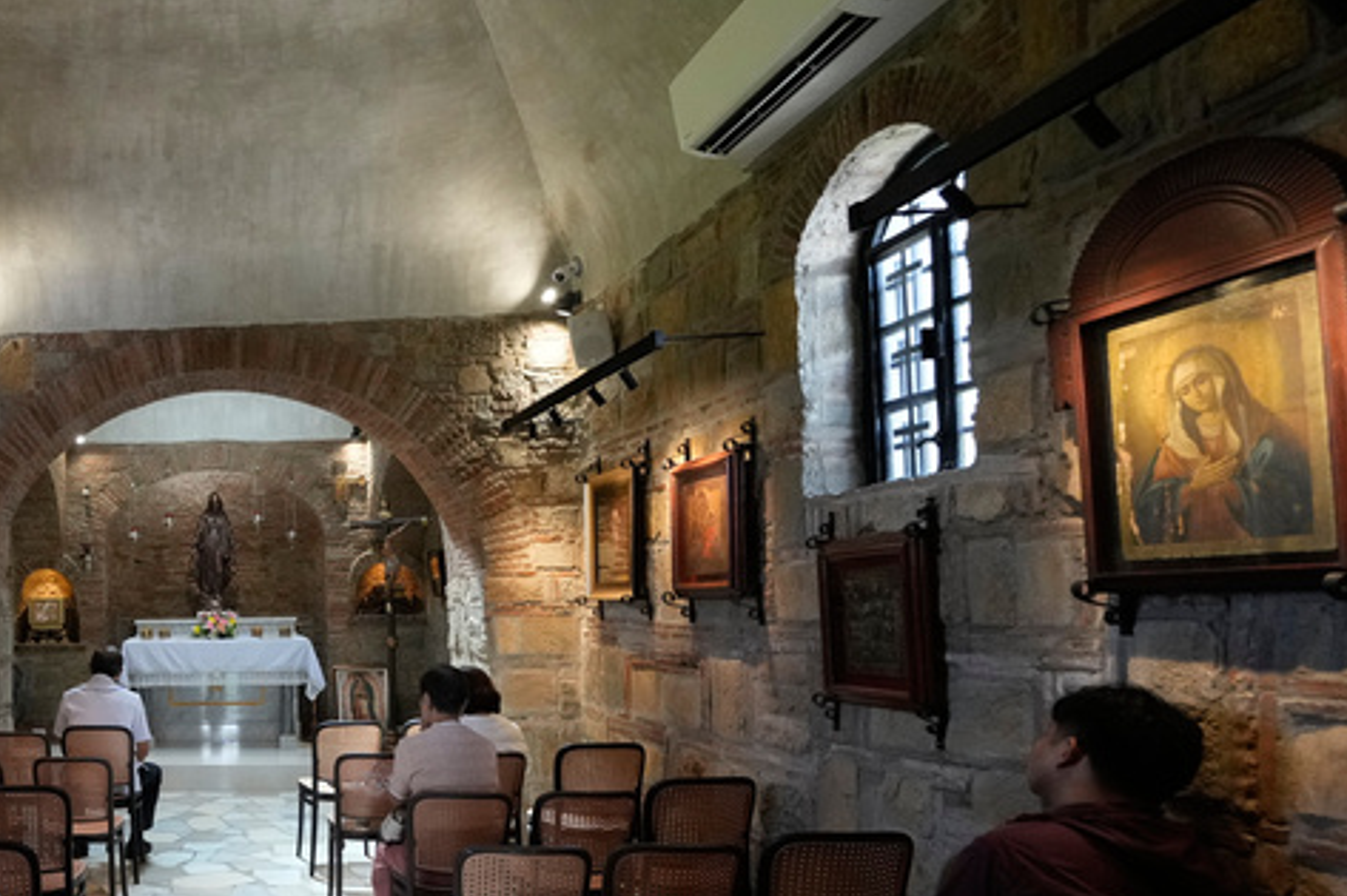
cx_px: 131
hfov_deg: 59.0
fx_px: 972
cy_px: 580
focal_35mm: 26
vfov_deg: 48.9
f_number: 5
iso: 4000
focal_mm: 12
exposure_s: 1/250
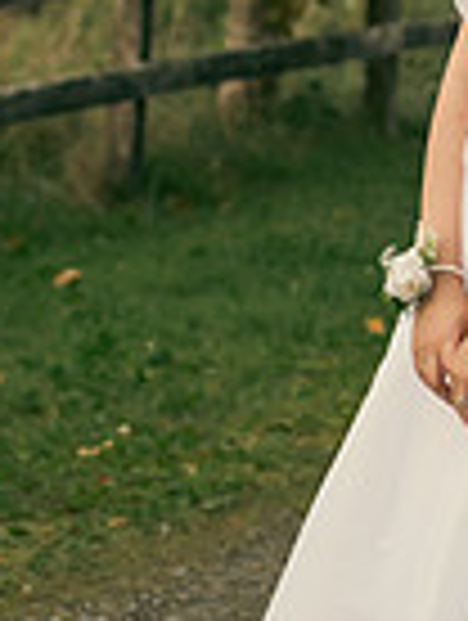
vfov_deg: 7.9
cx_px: 612
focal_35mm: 250
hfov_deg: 5.9
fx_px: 4493
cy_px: 243
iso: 320
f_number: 3.5
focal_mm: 80
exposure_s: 1/200
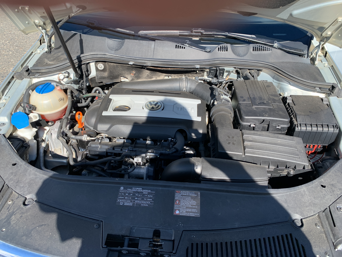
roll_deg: -3.5
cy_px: 128
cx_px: 171
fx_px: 257
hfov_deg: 67.3
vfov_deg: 53.1
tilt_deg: -38.0
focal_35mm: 26
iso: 25
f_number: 1.8
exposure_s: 1/561
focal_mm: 4.25
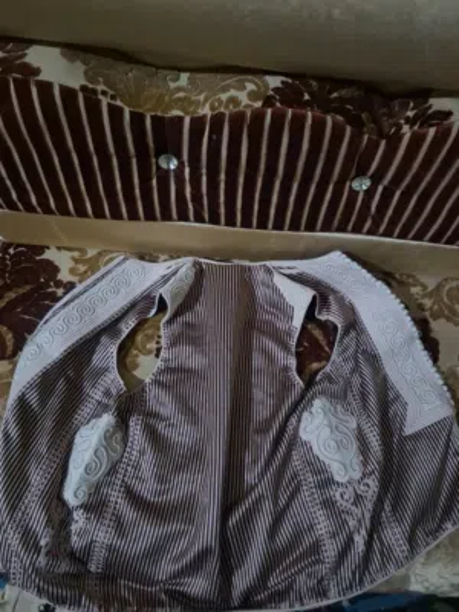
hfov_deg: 58.9
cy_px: 306
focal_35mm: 23
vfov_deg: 73.9
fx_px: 407
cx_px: 230
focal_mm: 5.54
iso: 1000
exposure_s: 1/20
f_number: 1.8
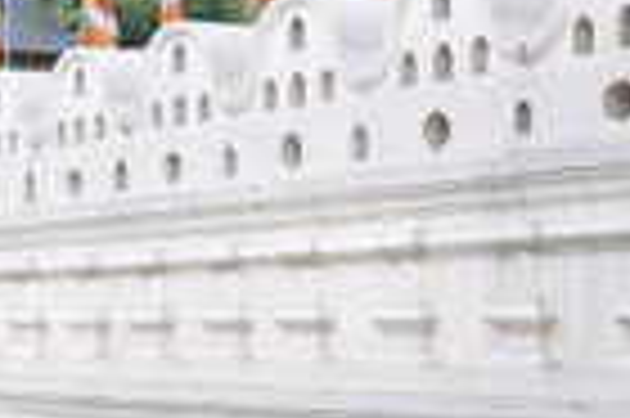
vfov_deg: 13.2
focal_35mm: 103
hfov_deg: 18.8
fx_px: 1800
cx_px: -122
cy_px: 346
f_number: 10
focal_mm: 24
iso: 200
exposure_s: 1/100
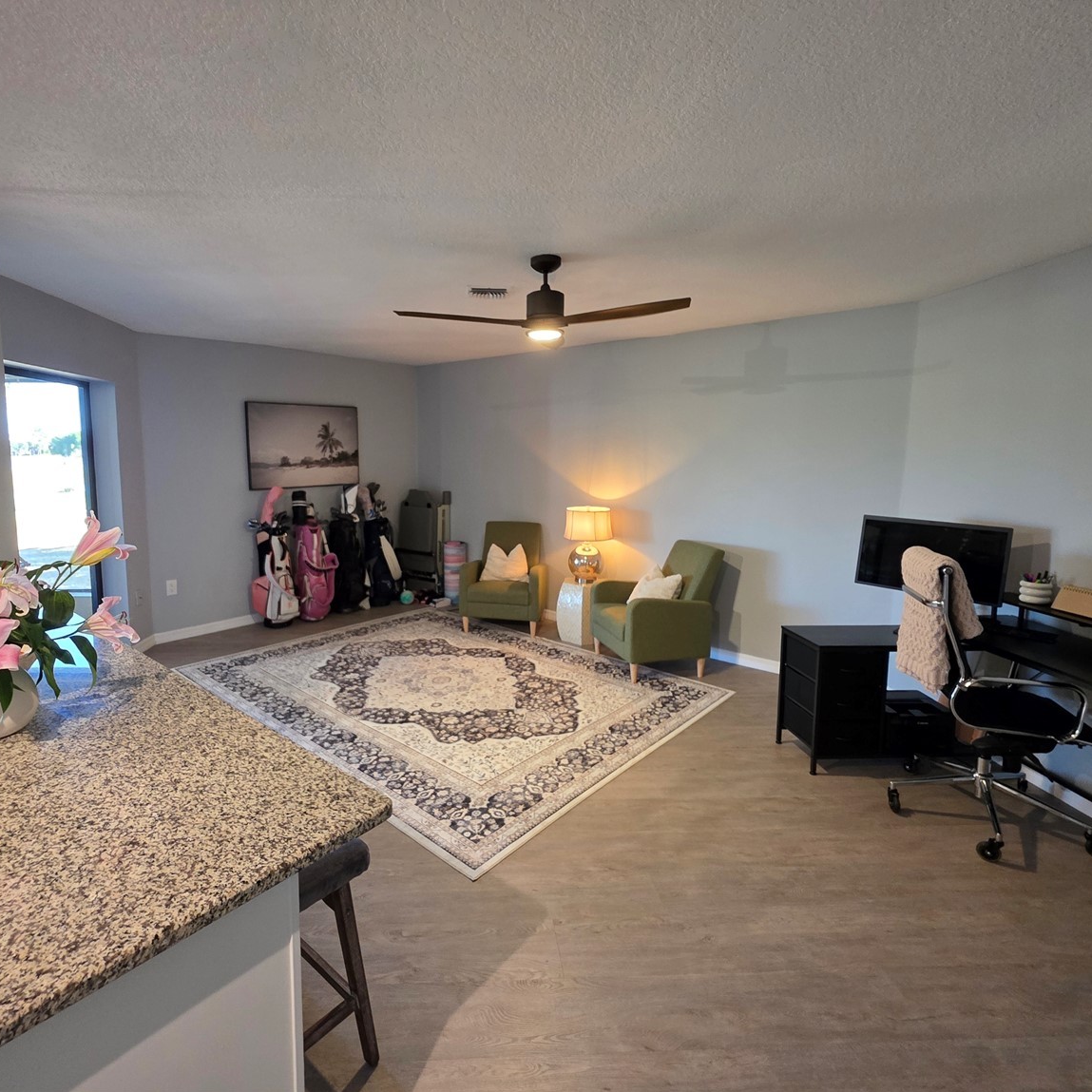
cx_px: 495
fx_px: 571
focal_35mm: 16
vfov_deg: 87.4
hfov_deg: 87.2
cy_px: 525
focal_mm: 2.2
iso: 320
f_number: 1.9
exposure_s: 1/60
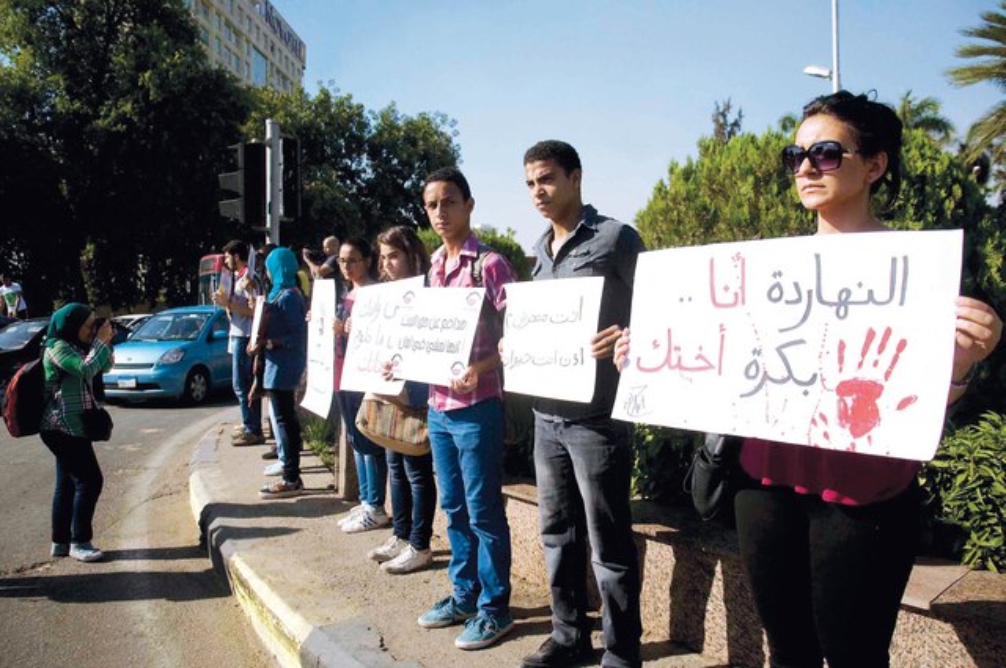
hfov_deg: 67.4
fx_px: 754
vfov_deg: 47.8
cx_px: 503
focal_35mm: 27
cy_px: 334
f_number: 3.5
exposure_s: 1/8000
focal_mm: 18
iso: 400
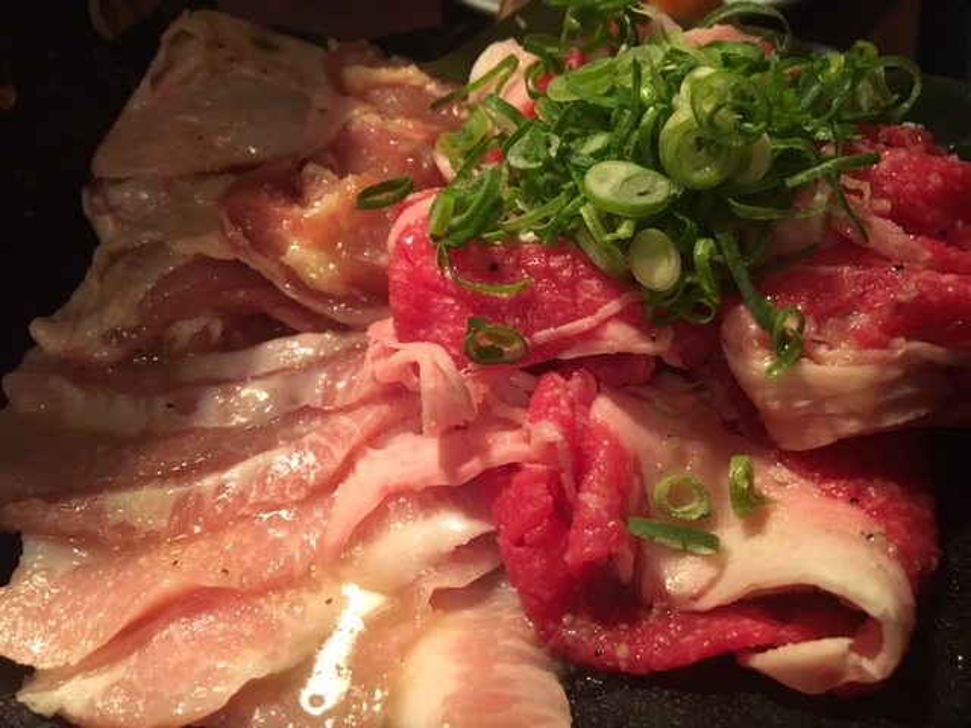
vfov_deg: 48.2
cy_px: 364
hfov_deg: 61.7
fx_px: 813
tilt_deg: -45.9
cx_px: 486
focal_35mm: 29
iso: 200
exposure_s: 1/20
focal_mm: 4.15
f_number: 2.2
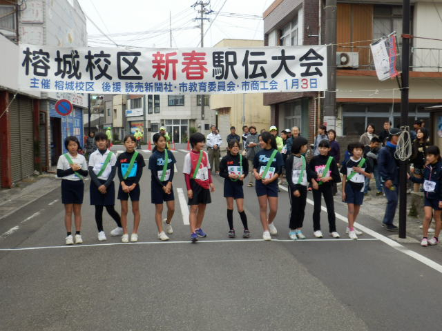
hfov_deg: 42.9
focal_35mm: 44
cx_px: 221
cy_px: 166
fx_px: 562
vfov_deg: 32.9
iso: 80
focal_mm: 7.9
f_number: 4.2
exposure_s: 1/50
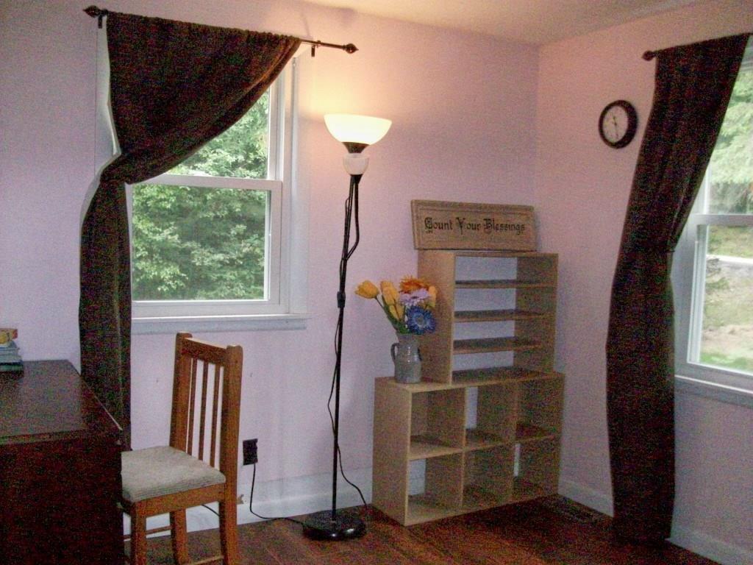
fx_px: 740
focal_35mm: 34
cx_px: 376
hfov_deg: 54.0
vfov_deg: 41.8
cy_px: 282
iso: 800
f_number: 2.8
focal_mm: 5.7
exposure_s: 1/128
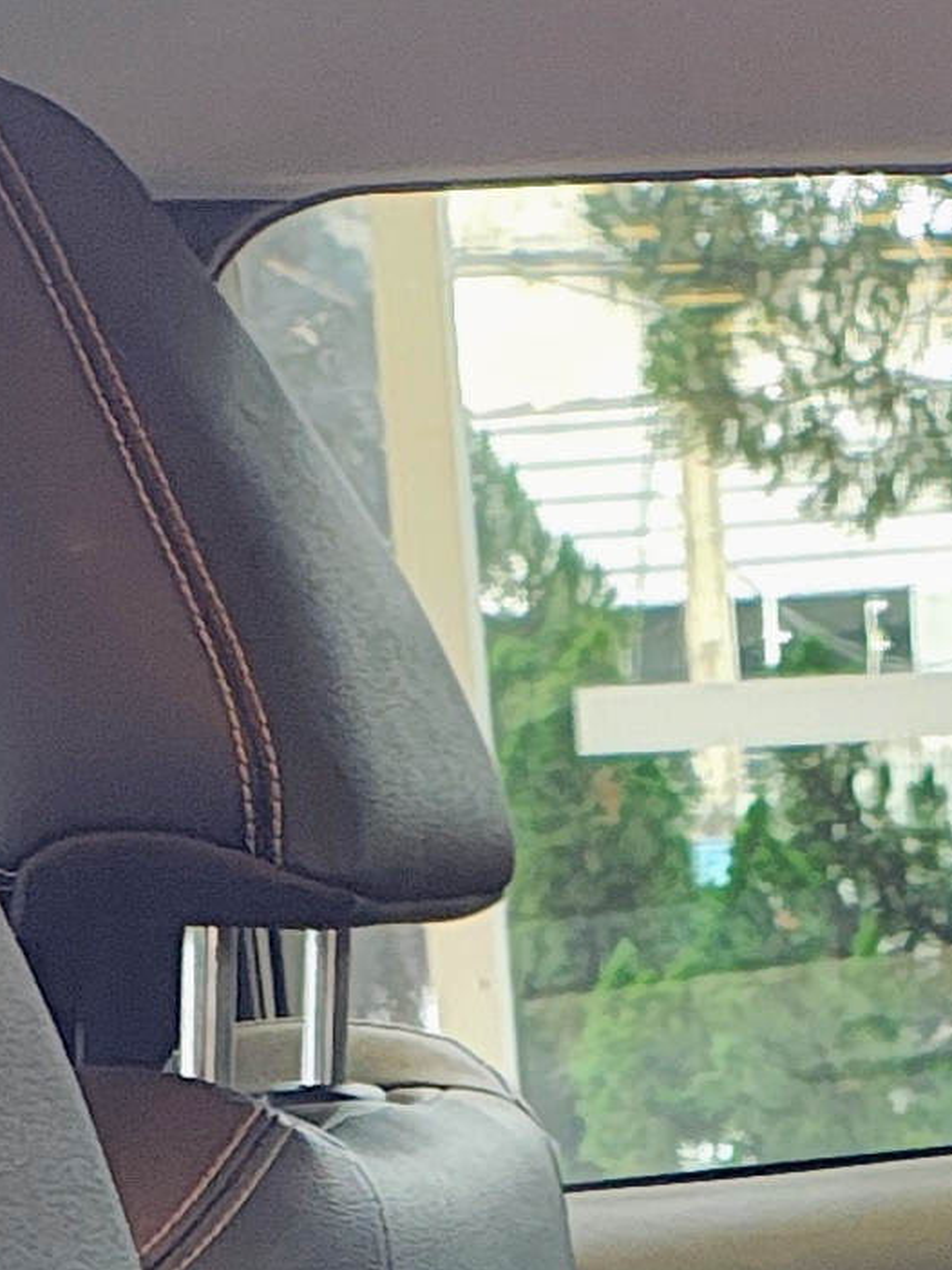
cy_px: 2781
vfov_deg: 11.7
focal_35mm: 146
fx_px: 5352
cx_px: 1081
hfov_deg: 10.0
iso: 791
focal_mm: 5.89
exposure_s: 1/33.3
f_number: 1.4
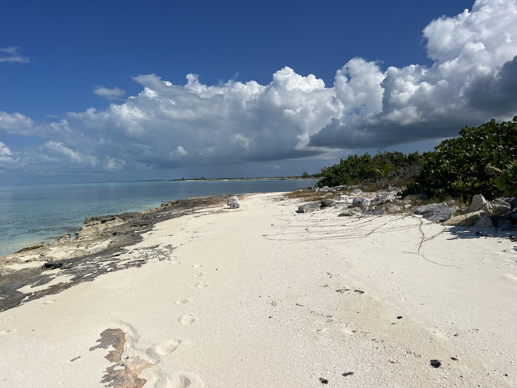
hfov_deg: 67.3
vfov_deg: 53.1
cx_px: 258
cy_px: 194
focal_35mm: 26
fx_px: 388
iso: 50
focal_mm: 5.7
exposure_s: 1/14286
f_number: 1.5
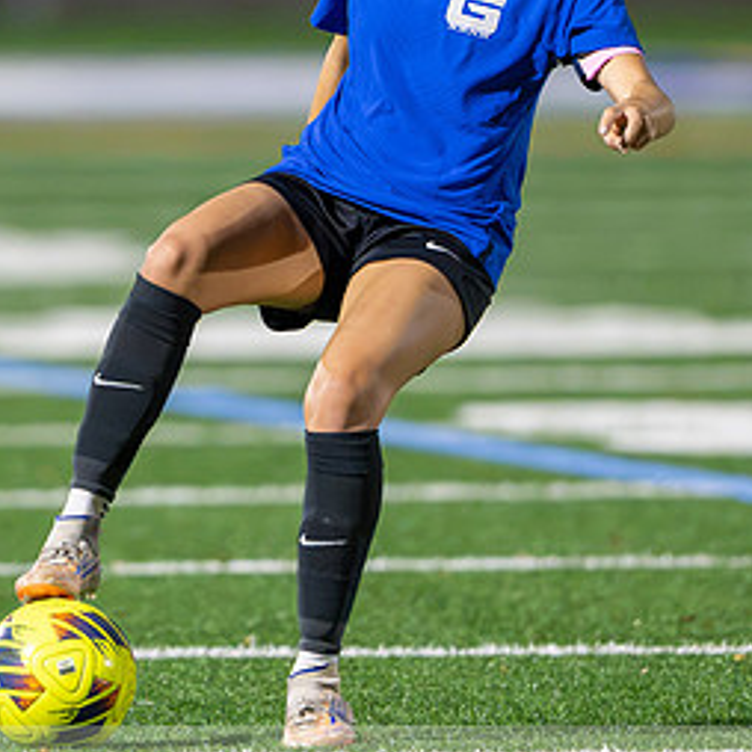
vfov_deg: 1.4
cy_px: 223
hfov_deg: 1.4
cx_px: 241
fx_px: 31878
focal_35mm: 1297
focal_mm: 400
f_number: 2.8
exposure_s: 1/1000
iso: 11400
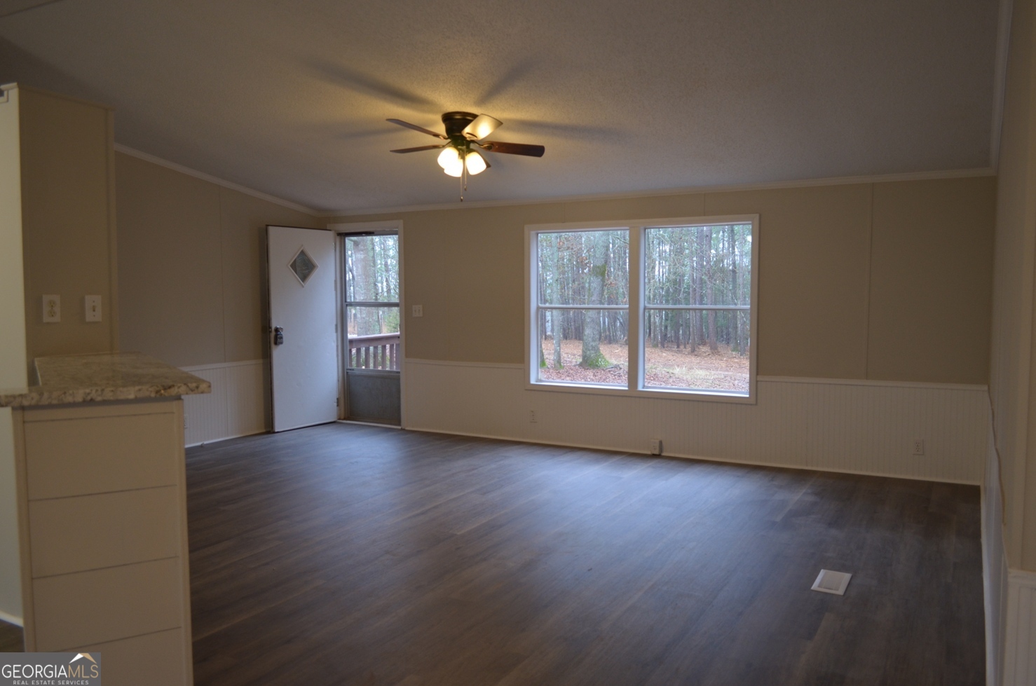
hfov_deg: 67.5
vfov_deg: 47.7
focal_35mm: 27
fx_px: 775
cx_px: 518
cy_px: 343
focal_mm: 18
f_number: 3.5
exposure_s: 1/30
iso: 400
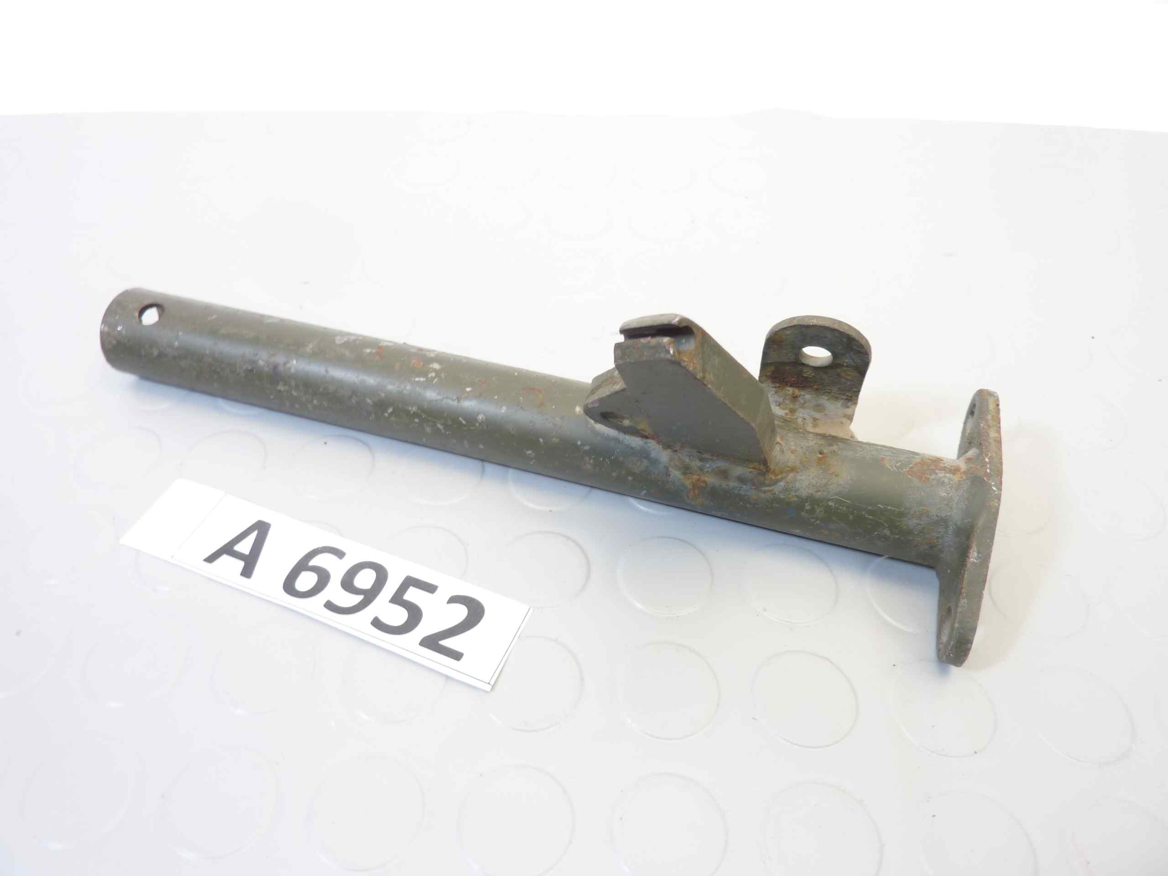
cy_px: 438
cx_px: 584
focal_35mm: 25
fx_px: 844
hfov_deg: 69.4
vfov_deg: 54.9
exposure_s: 1/10
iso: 80
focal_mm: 4.1
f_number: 3.3
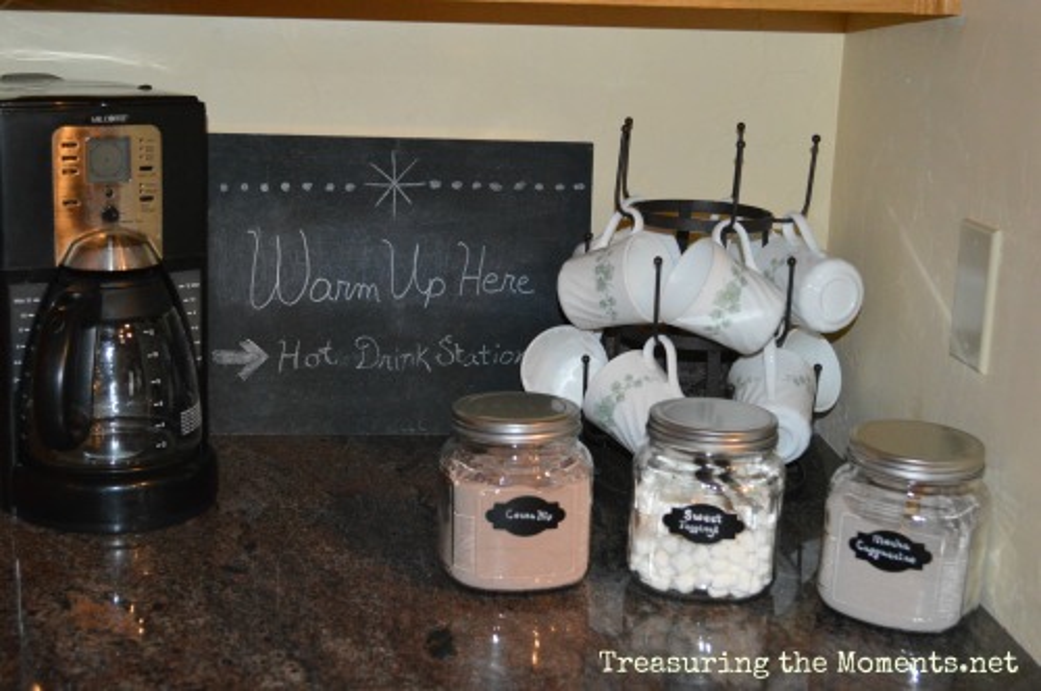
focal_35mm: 52
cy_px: 346
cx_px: 520
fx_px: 1516
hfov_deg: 37.9
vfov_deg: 25.7
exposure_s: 1/60
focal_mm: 35
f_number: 5
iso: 3200
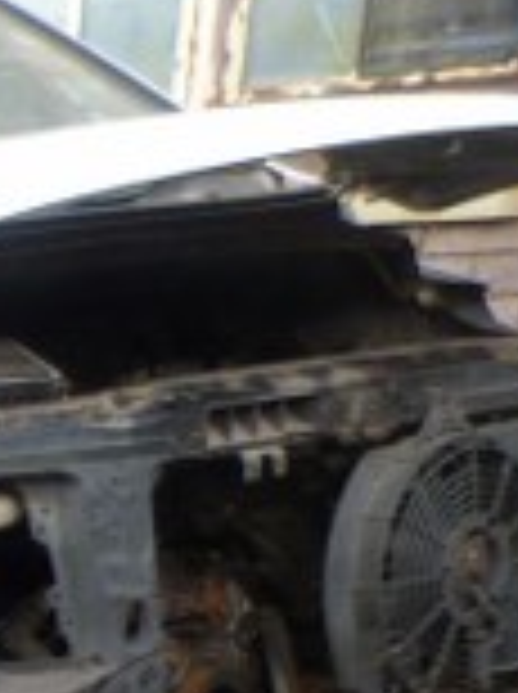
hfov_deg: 8.6
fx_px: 2601
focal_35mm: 130
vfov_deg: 13.5
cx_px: -1216
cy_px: 1282
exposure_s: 1/80
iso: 80
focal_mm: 4.5
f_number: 2.8
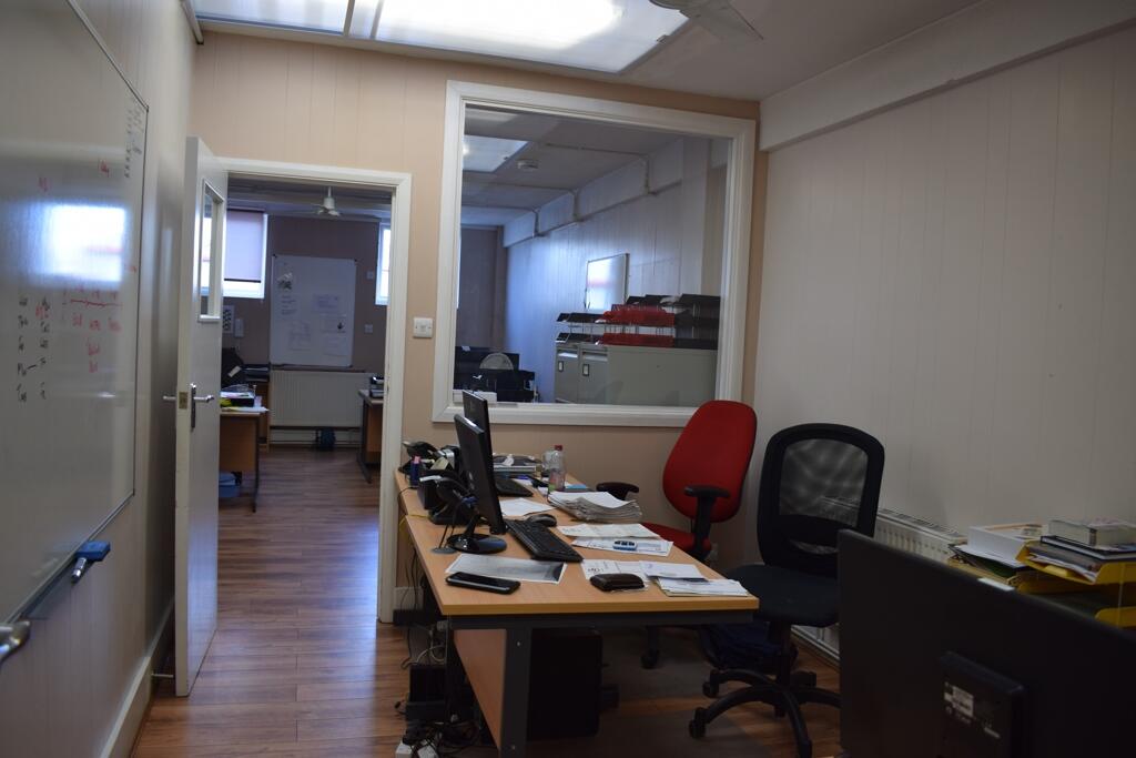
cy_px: 379
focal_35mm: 27
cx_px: 568
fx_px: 852
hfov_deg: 67.4
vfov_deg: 47.9
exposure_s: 1/80
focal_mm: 18
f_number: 4.5
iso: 400
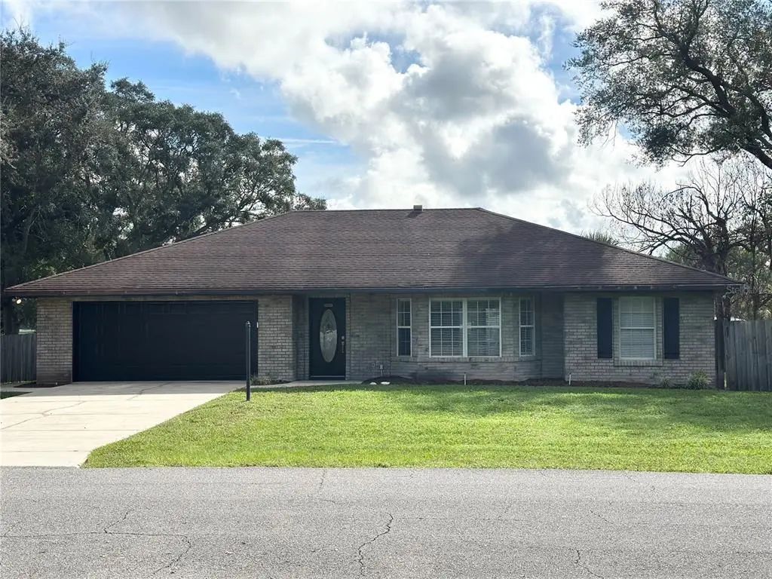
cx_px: 386
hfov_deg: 39.7
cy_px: 290
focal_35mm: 48
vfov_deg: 30.3
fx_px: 1070
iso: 100
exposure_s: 1/8197
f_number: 1.78
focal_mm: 6.86
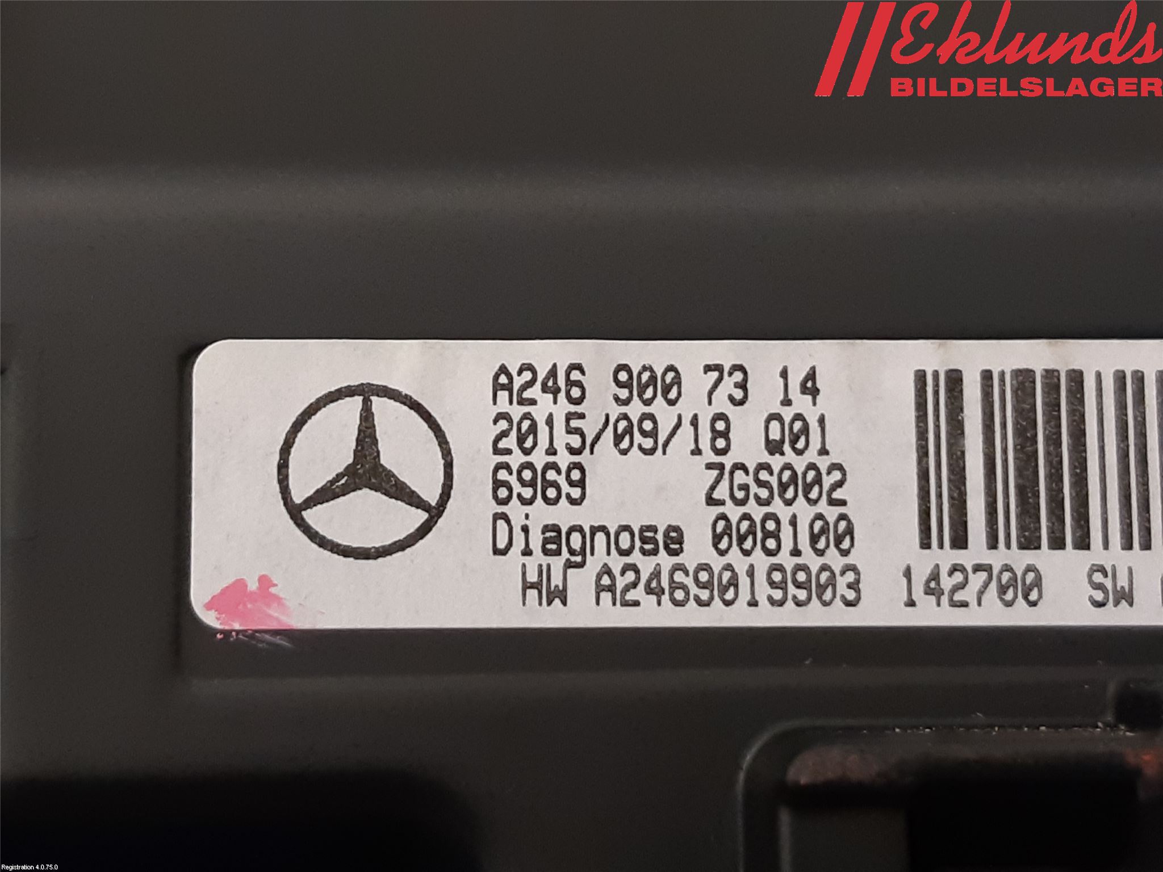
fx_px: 874
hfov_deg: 67.3
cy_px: 436
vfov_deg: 53.1
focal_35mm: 26
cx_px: 582
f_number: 1.7
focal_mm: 3.93
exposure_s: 1/50
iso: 200
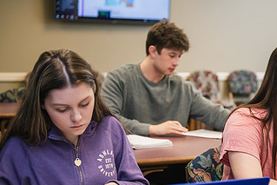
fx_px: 770
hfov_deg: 20.1
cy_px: 128
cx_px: 232
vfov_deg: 13.7
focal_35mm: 100
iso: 1250
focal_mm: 55
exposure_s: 1/200
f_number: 2.8
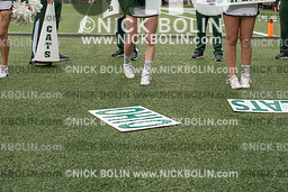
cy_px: -8
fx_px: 472
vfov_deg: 22.0
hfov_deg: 33.9
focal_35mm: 59
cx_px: 151
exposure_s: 1/1000
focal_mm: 26
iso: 250
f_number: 2.8
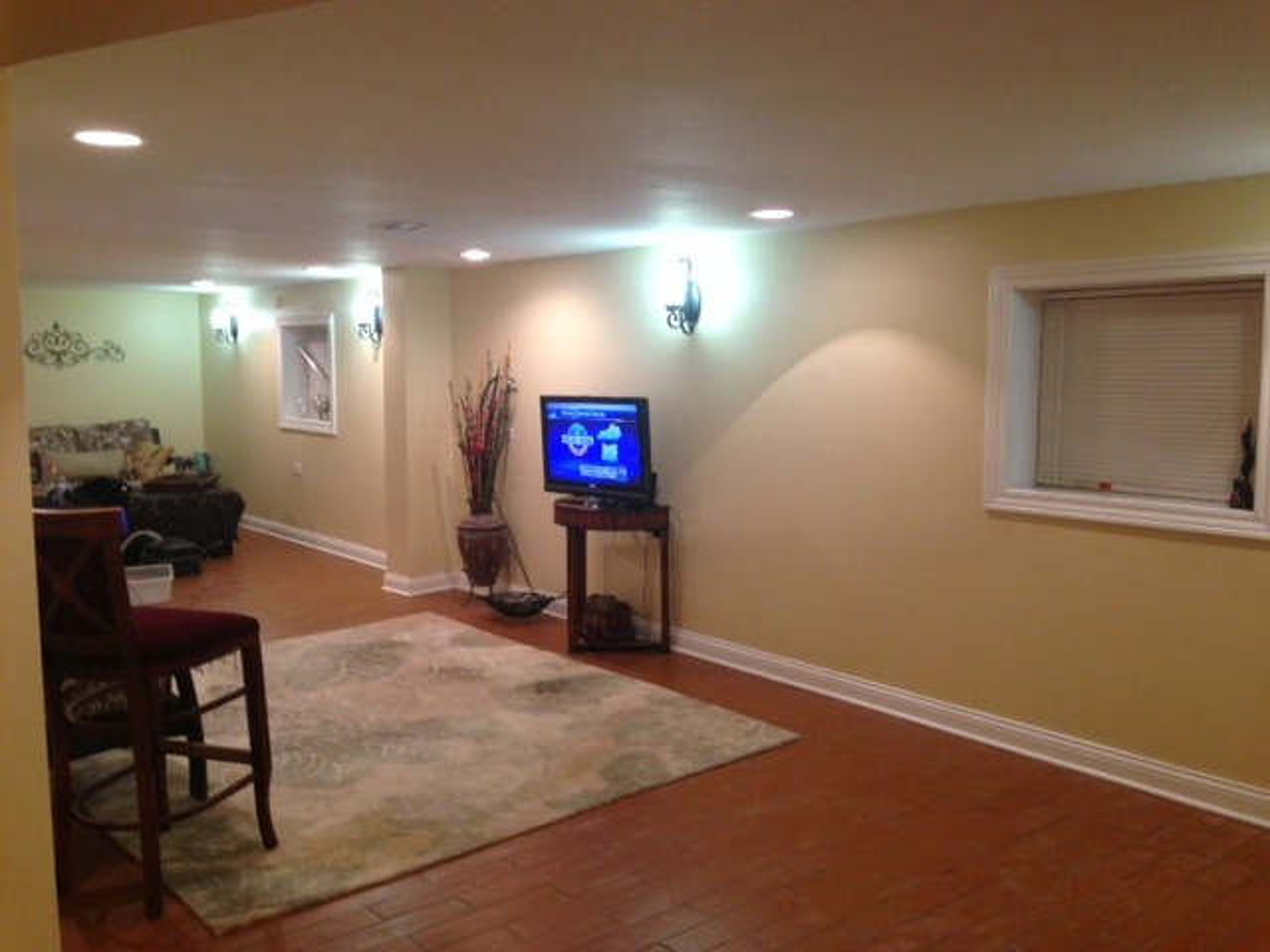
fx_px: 1211
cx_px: 635
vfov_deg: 42.9
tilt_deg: -4.2
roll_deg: +0.8
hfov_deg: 55.4
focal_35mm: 33
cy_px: 476
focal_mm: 4.12
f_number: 2.4
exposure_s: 1/20
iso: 125
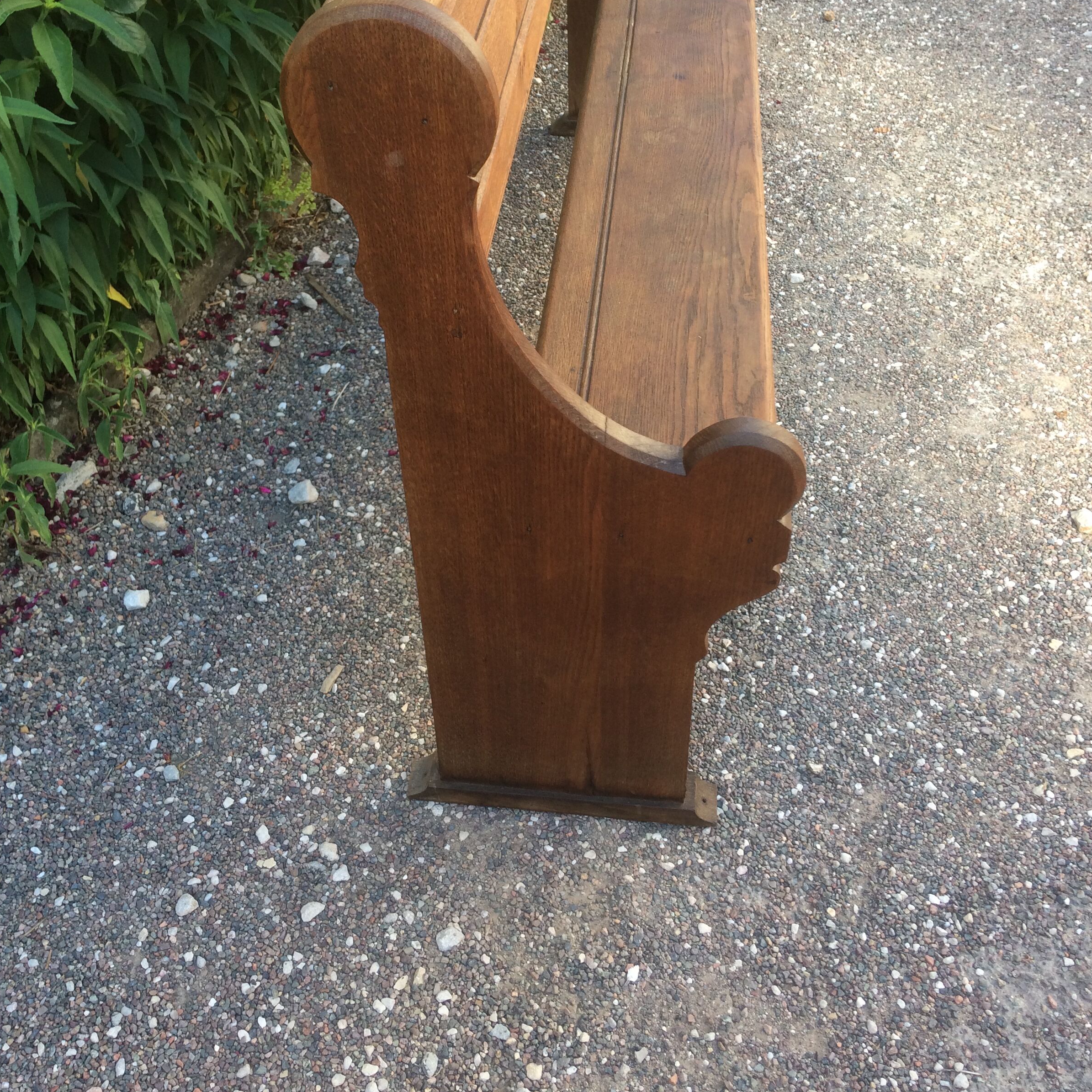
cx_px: 546
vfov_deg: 46.8
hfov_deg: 47.2
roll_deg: +0.1
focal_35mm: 35
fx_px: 1249
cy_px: 413
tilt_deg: -37.1
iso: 40
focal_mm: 4.15
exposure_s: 1/100
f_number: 2.2
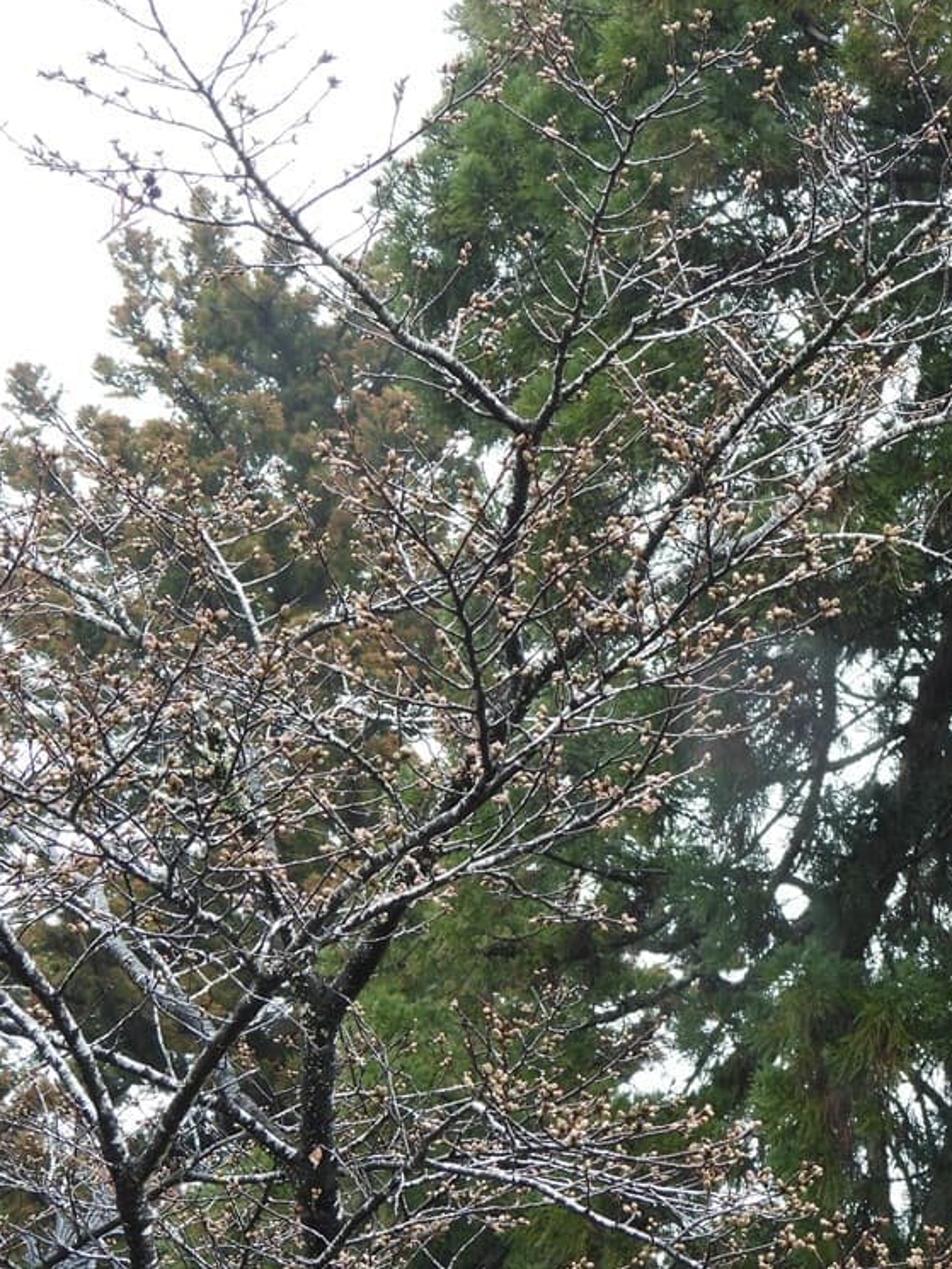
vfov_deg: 14.0
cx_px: 683
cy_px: 634
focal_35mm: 141
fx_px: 5169
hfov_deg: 10.5
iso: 110
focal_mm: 18.7
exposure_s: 1/60
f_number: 4
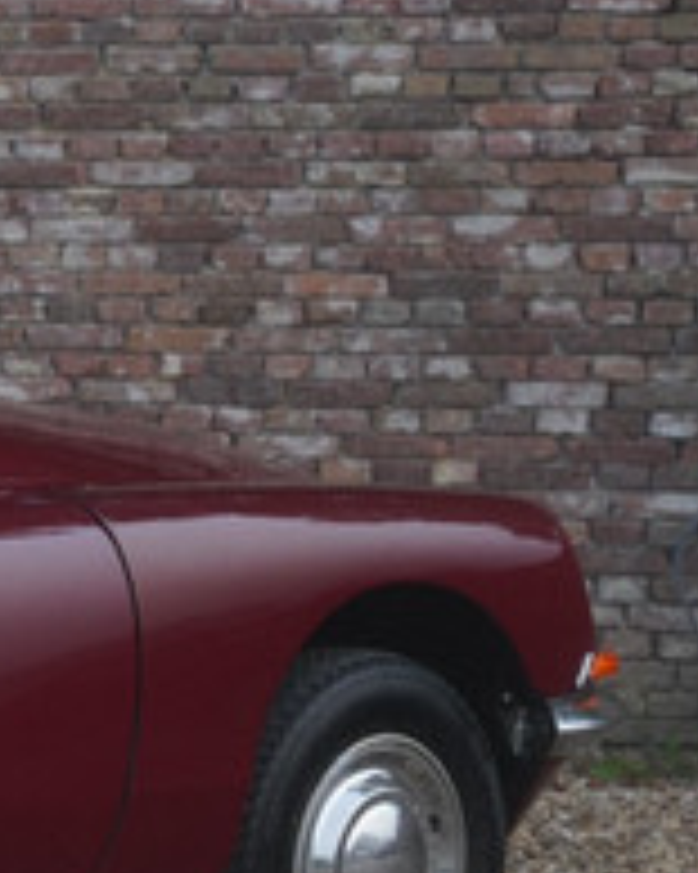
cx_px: -923
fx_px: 4423
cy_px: 520
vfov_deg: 11.3
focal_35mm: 171
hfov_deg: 8.3
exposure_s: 1/50
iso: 640
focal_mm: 44.3
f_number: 6.3
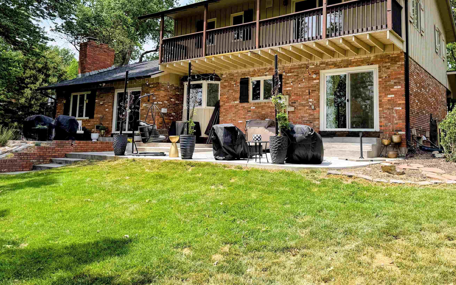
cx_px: 240
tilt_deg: +7.3
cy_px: 98
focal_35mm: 30
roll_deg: -1.6
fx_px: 373
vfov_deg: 41.4
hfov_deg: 62.9
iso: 80
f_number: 1.78
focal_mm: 6.76
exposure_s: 1/3584
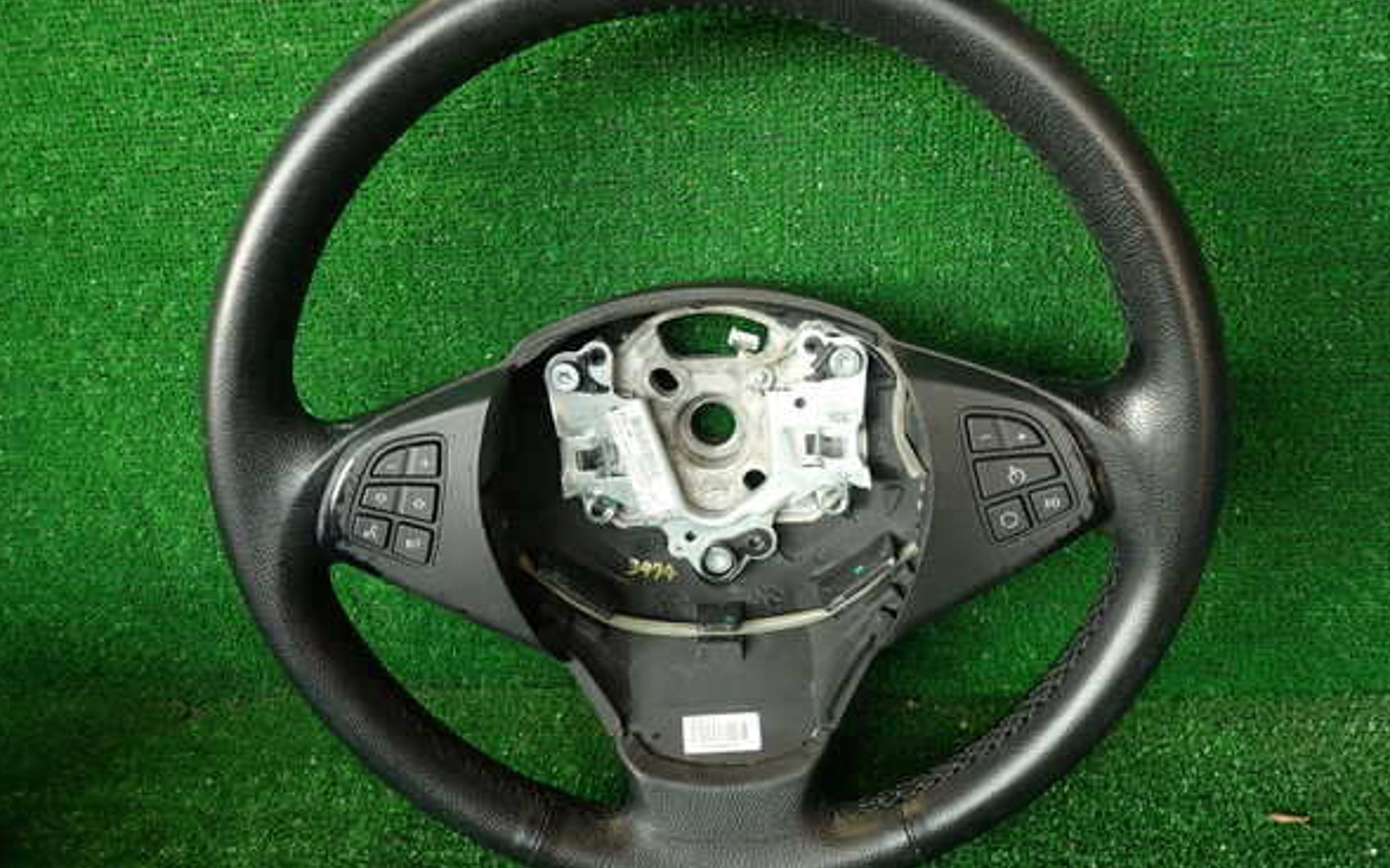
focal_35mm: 27
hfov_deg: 68.4
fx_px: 1023
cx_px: 699
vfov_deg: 46.0
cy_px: 417
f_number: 2
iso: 125
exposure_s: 1/60
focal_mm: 4.5
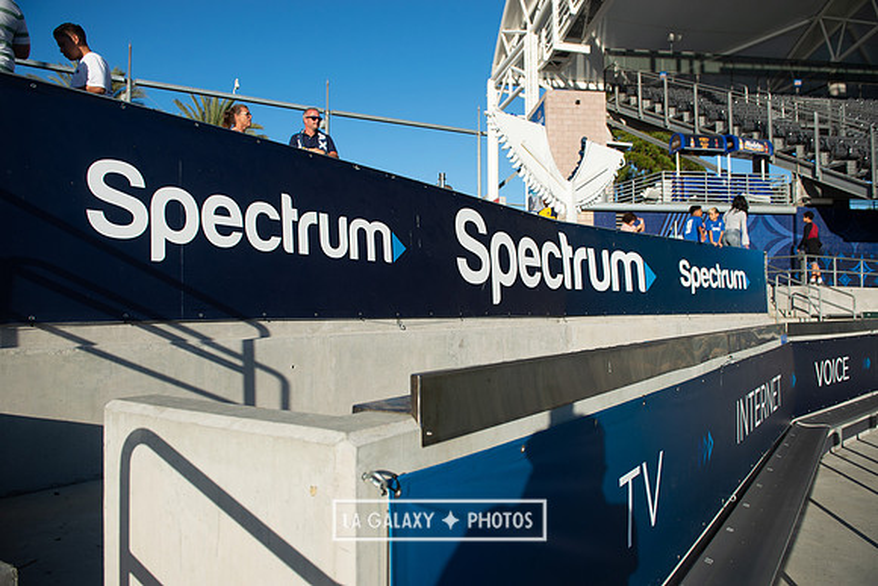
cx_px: 439
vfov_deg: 53.2
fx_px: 585
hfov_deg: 73.7
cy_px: 293
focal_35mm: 24
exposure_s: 1/1600
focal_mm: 24
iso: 200
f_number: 4.5
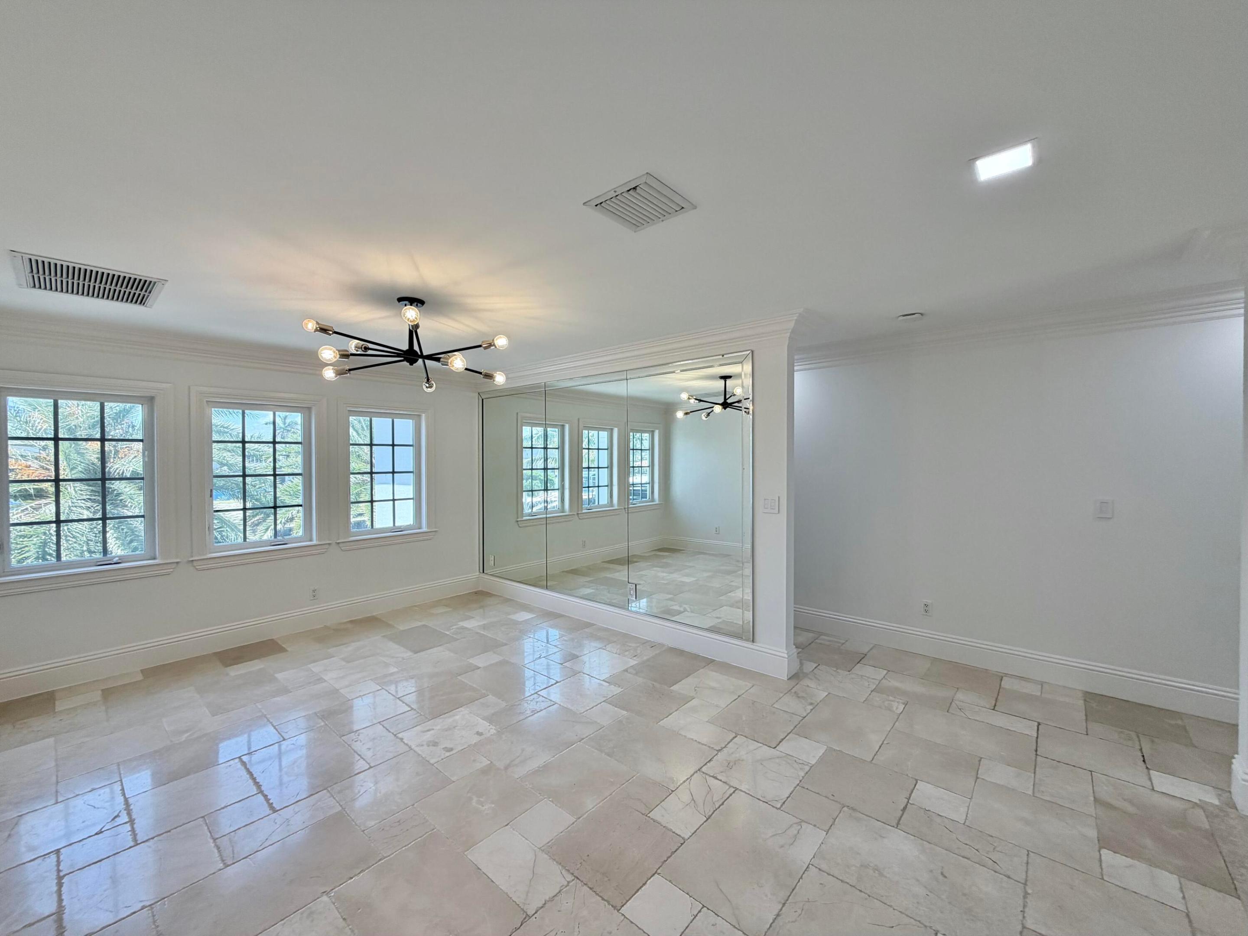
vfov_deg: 85.7
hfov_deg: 102.1
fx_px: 505
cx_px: 624
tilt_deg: -0.6
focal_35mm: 14
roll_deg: -0.3
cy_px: 468
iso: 64
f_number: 2.2
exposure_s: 1/120
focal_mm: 2.22
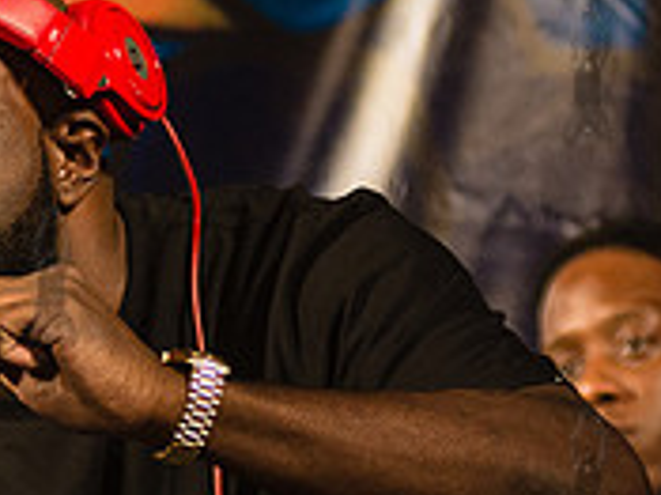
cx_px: -312
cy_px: 322
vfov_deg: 4.4
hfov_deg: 5.8
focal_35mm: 339
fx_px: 6469
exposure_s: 1/1000
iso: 1600
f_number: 2.8
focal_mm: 80
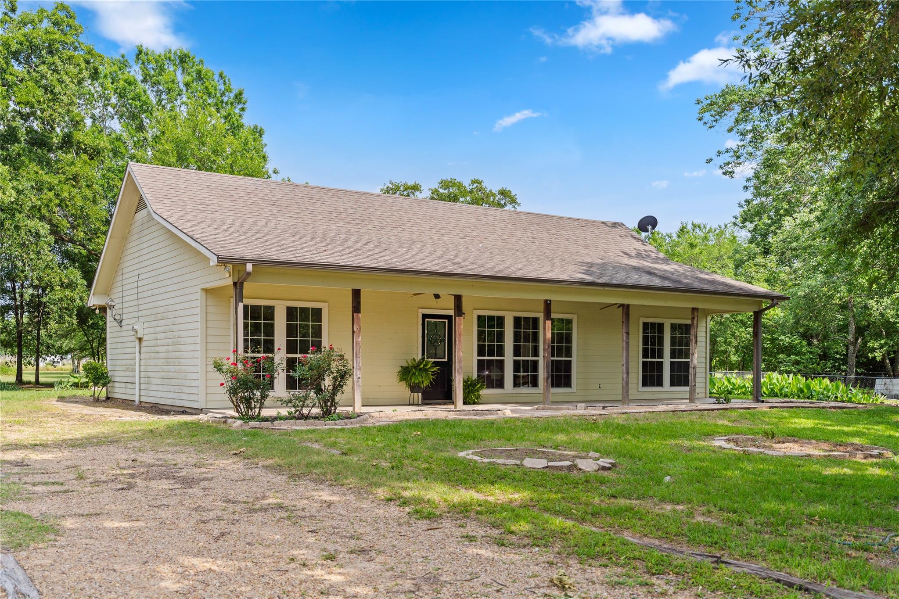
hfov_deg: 54.4
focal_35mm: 35
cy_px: 300
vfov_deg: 37.8
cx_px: 450
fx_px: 874
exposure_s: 1/1000
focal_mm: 35
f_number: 4
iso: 100
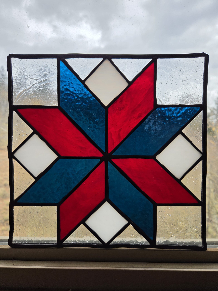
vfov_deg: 73.9
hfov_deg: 58.9
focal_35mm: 23
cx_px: 109
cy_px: 146
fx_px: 193
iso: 80
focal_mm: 5.4
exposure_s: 1/1814
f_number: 1.8
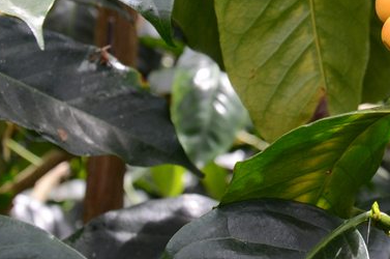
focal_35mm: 125
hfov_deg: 15.9
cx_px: 433
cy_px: -29
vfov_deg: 10.8
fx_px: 1354
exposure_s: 1/250
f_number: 8
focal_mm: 35
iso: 800
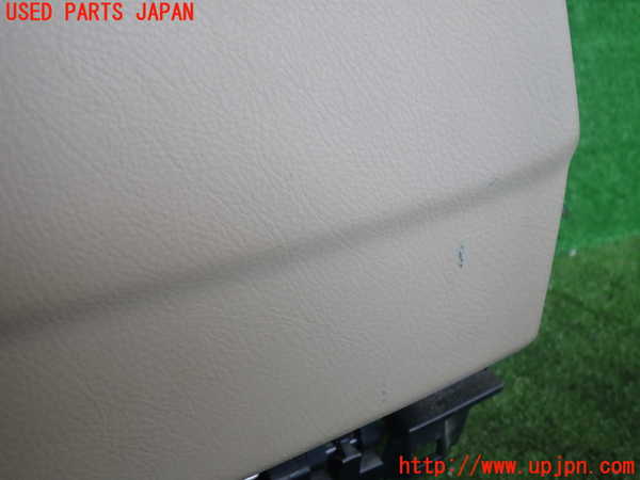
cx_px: 320
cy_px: 240
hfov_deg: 60.0
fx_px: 555
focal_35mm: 30
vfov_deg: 46.8
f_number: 2.3
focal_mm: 5.4
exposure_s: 1/125
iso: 160
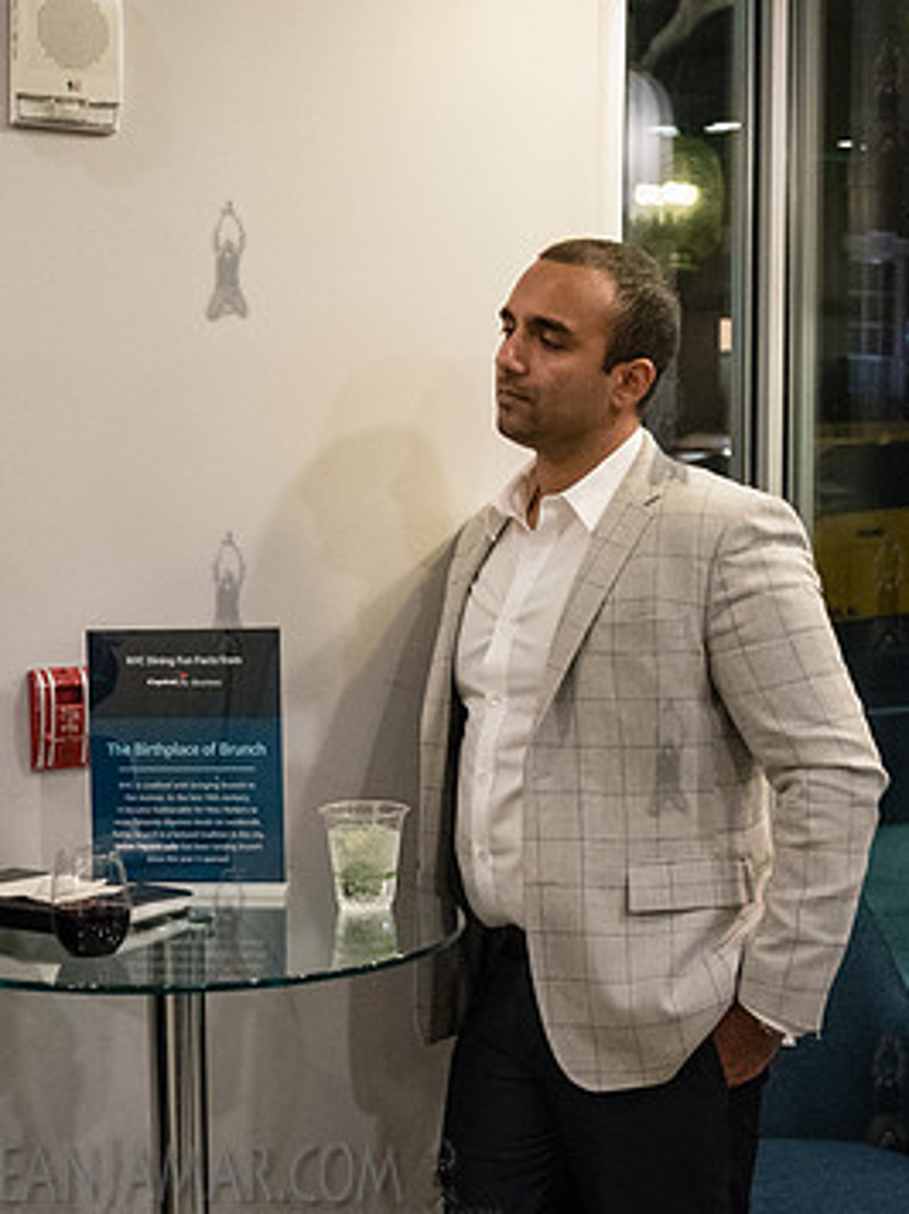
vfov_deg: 28.6
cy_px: 658
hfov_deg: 21.6
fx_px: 2382
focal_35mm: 68
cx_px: 371
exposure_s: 1/160
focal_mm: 35
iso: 6400
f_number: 3.5
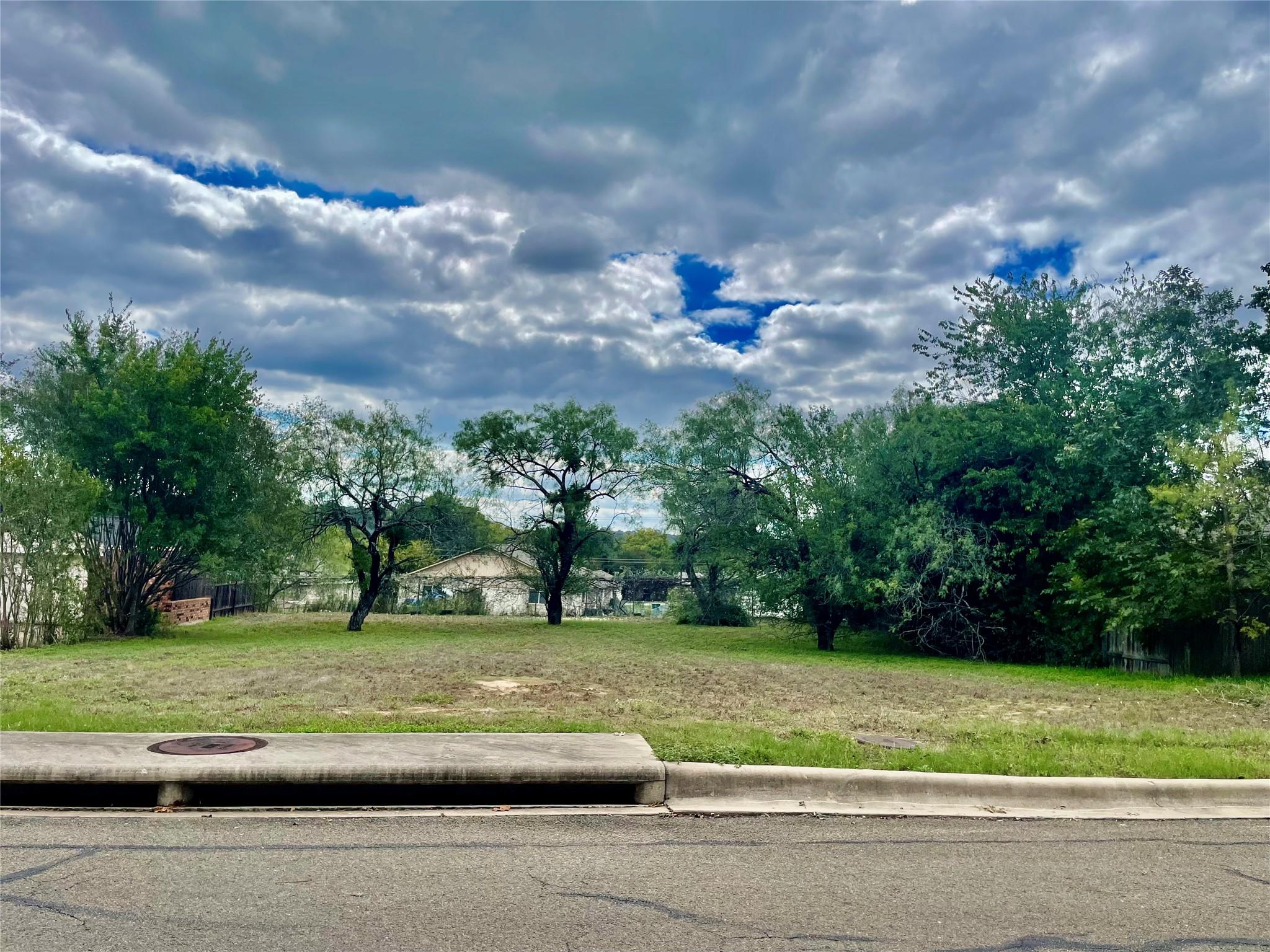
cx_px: 635
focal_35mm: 26
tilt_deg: +3.2
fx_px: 954
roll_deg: -2.6
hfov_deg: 67.3
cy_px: 476
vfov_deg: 53.1
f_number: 1.6
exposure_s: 1/5291
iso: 32
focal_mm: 4.2
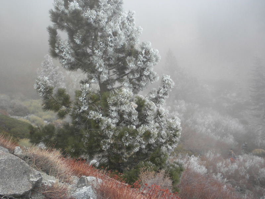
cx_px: 132
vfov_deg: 38.7
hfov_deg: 50.1
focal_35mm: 37
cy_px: 100
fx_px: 283
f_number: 3.5
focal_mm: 6.6
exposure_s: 1/315
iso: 64
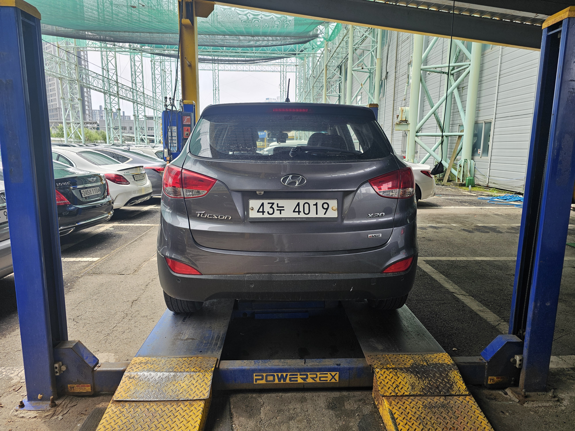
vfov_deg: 58.9
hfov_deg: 73.9
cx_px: 288
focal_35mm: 23
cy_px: 216
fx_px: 382
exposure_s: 1/120
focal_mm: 6.3
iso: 16
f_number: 1.7
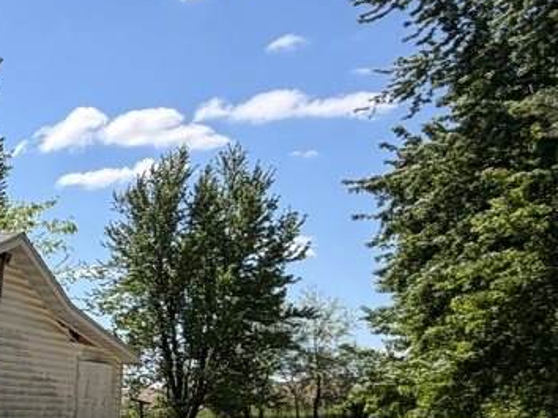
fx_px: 918
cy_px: 404
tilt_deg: -1.7
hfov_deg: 23.2
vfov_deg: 24.6
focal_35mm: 57
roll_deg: -3.4
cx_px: -375
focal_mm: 2.22
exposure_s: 1/770
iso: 32
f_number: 2.2
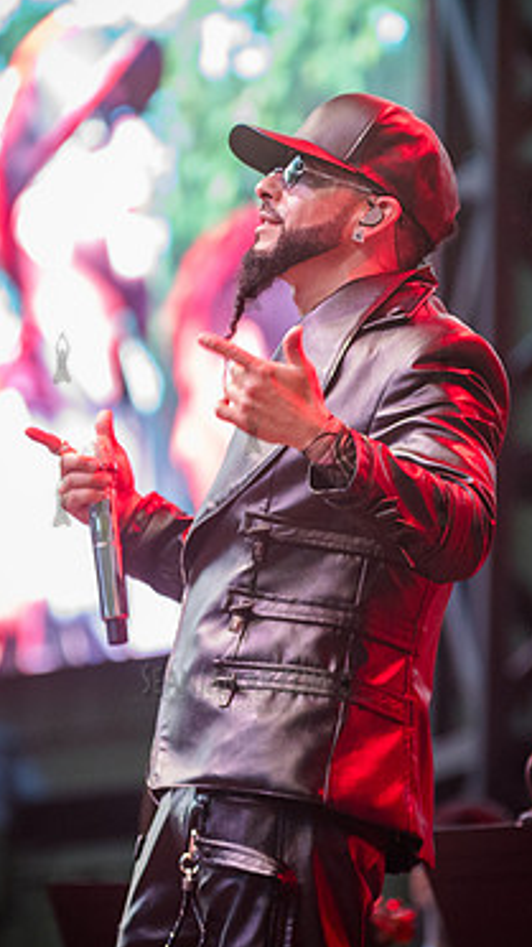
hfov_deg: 3.2
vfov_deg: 5.7
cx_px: 302
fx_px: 9538
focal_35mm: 380
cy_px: 430
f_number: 4
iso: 2500
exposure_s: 1/320
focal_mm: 200
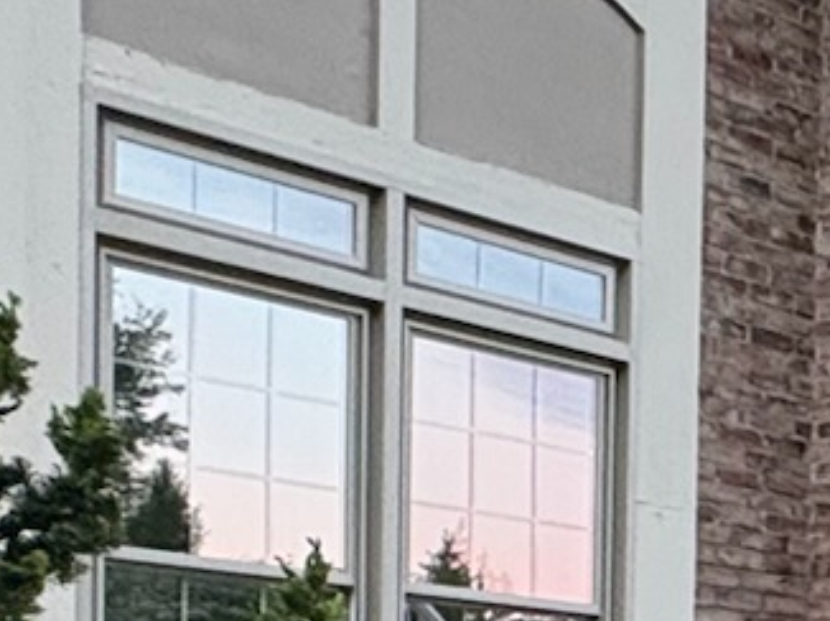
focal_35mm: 88
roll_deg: -1.1
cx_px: 1433
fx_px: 2108
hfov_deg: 18.2
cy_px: 893
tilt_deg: -2.8
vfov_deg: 15.6
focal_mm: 2.22
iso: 640
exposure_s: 1/60
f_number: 2.2
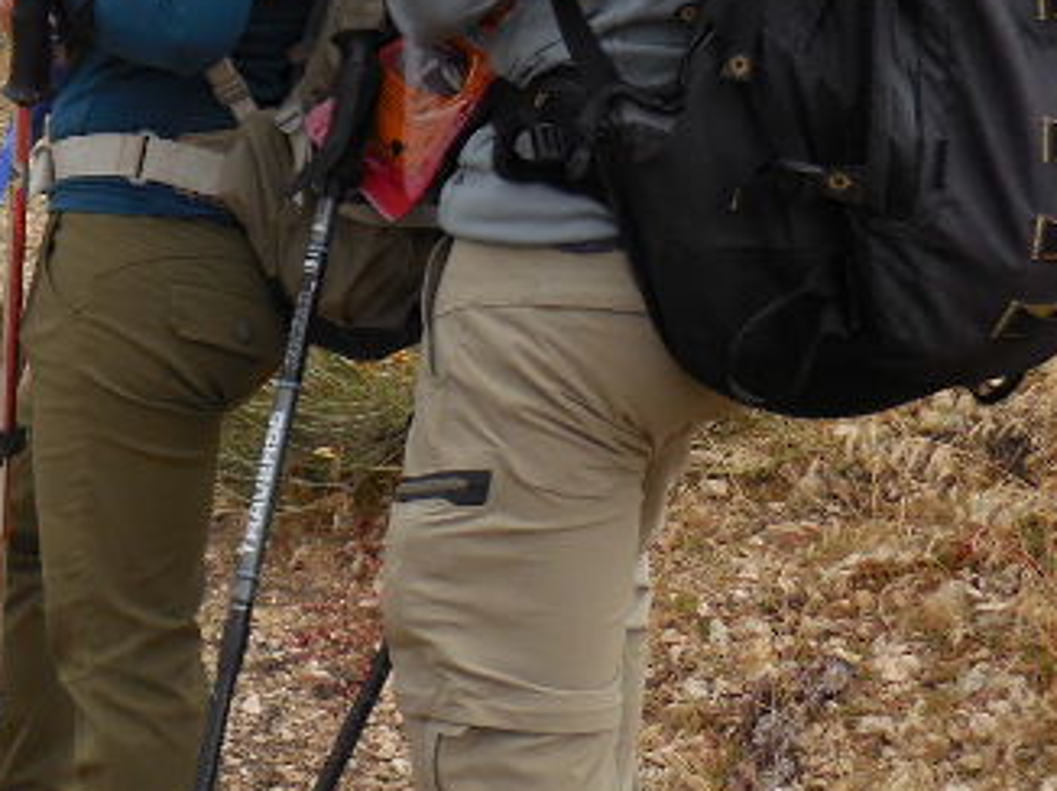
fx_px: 2410
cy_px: 99
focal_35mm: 79
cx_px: -198
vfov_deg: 18.4
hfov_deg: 22.8
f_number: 3.7
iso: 125
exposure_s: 1/640
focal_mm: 5.9
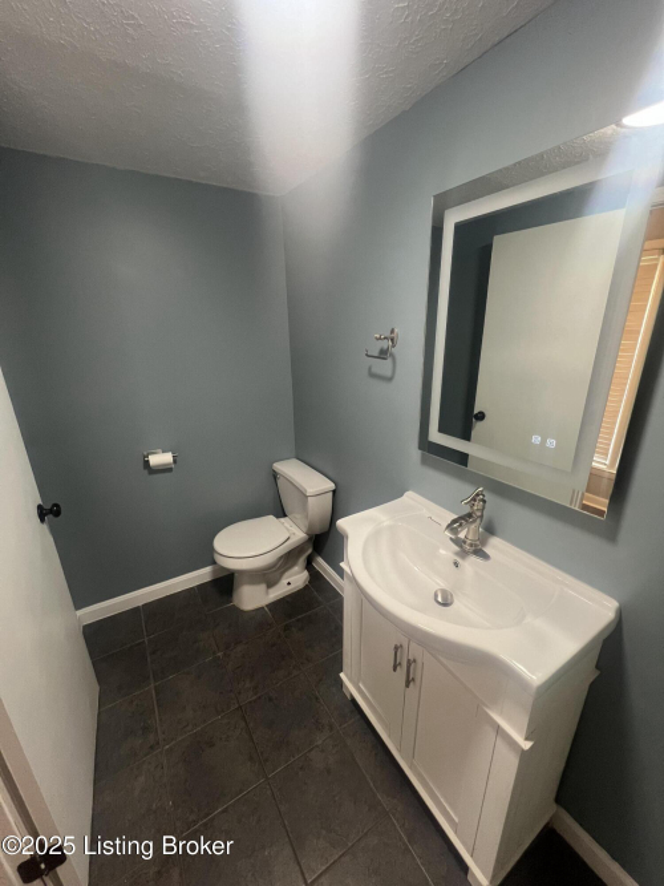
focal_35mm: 13
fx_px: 333
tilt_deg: -19.5
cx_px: 332
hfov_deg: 89.9
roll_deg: +1.4
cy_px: 443
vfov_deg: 106.2
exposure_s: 1/60
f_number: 1.8
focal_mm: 1.57
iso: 320
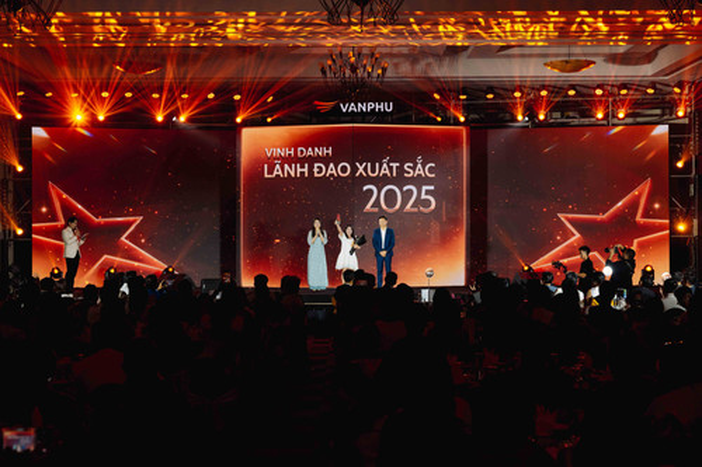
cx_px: 351
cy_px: 234
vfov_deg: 25.5
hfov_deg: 37.5
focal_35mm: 53
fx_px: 1033
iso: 1600
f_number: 5
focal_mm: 53
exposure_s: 1/100
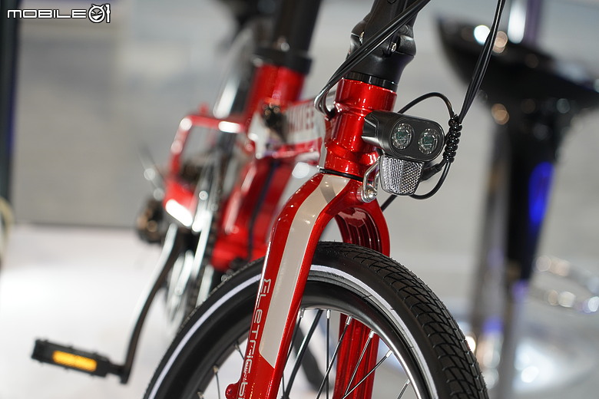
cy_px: 200
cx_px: 300
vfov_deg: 13.0
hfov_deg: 19.5
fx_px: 1747
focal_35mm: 105
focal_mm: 105
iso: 1000
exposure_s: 1/125
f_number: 4
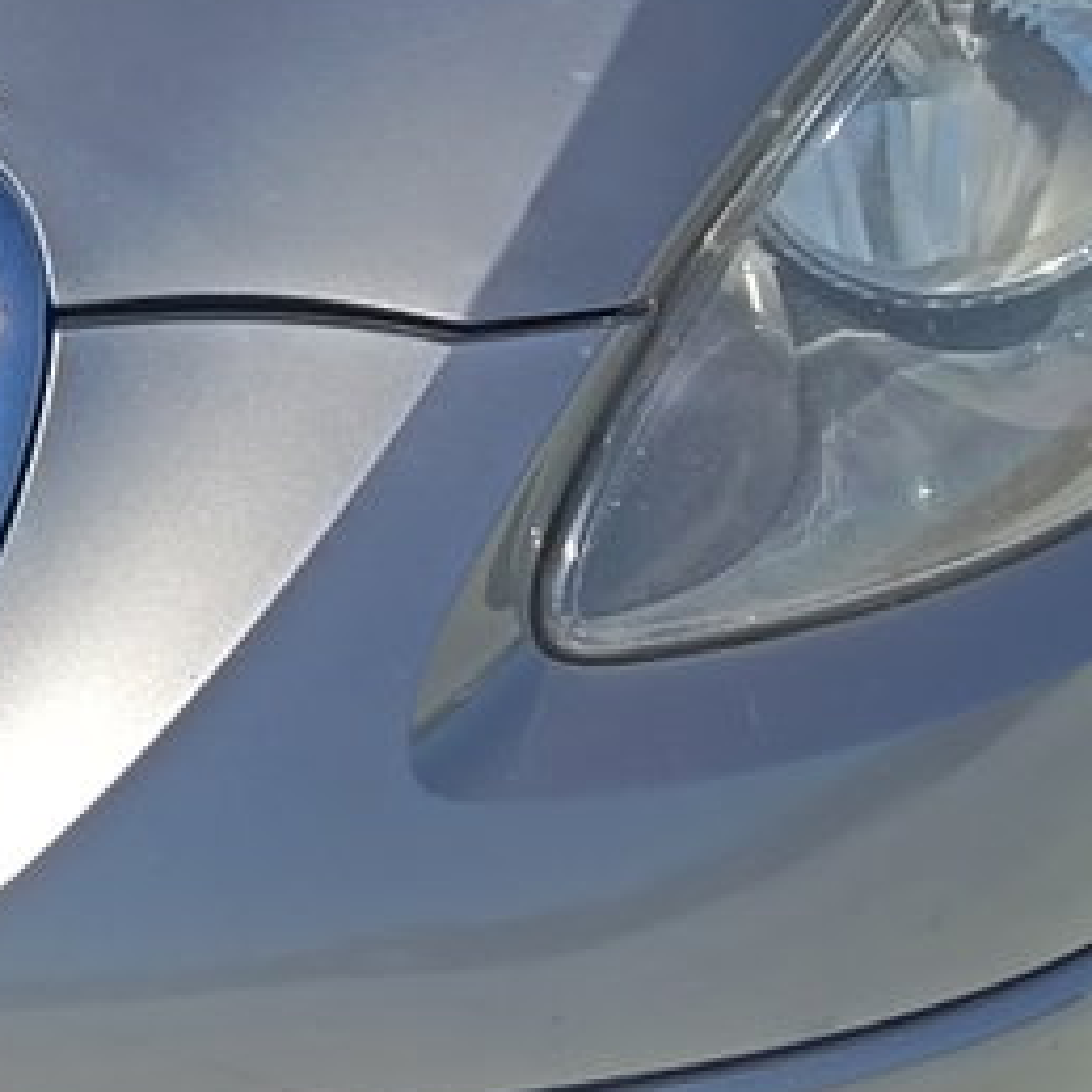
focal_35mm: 131
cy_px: -131
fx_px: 4675
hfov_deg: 12.4
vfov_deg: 13.1
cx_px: -729
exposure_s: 1/642
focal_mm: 5.25
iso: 100
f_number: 1.75
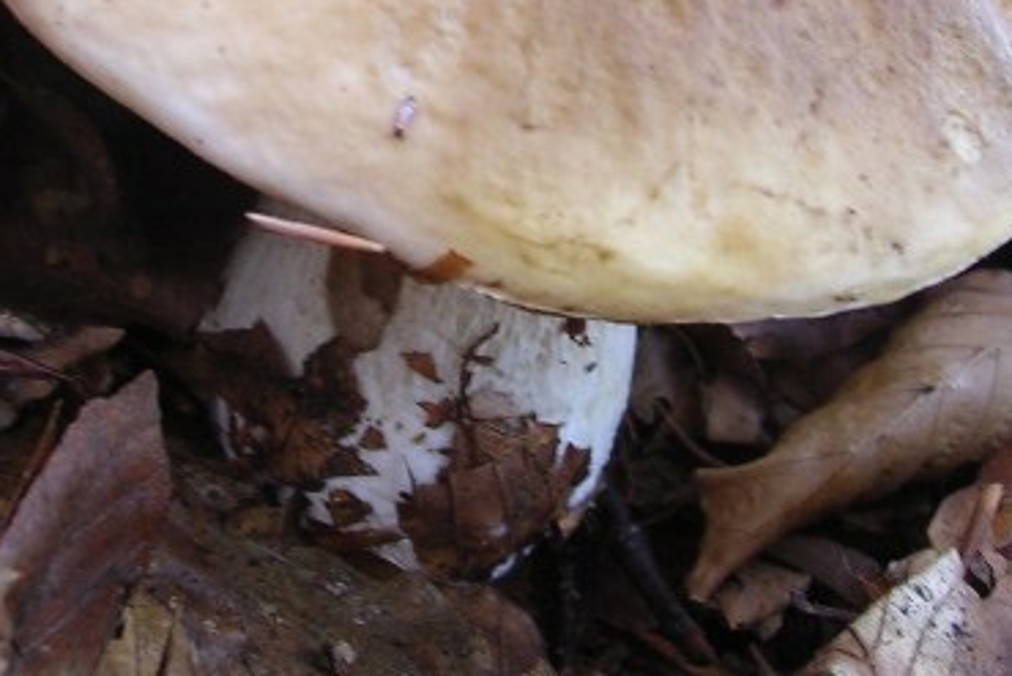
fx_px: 2306
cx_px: 457
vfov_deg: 16.5
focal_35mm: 82
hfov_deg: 24.7
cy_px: 107
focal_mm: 5.8
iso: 100
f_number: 2.8
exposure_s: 1/30.1
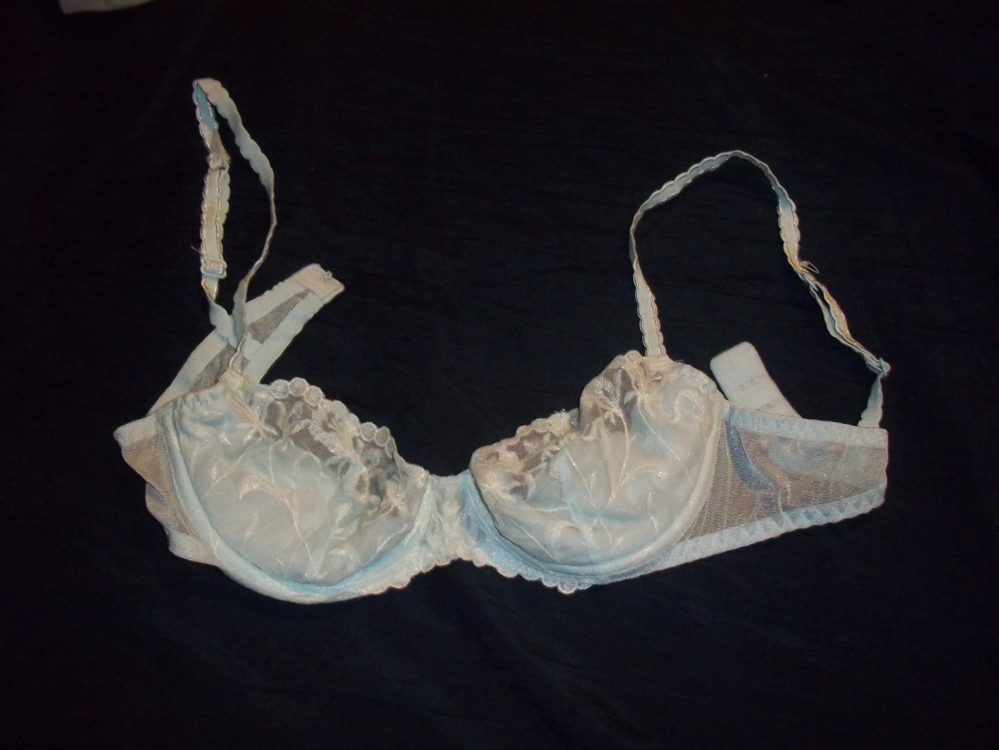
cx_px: 500
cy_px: 375
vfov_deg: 39.7
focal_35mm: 36
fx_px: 1039
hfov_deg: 51.4
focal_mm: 6.5
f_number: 3.1
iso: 320
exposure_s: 1/30
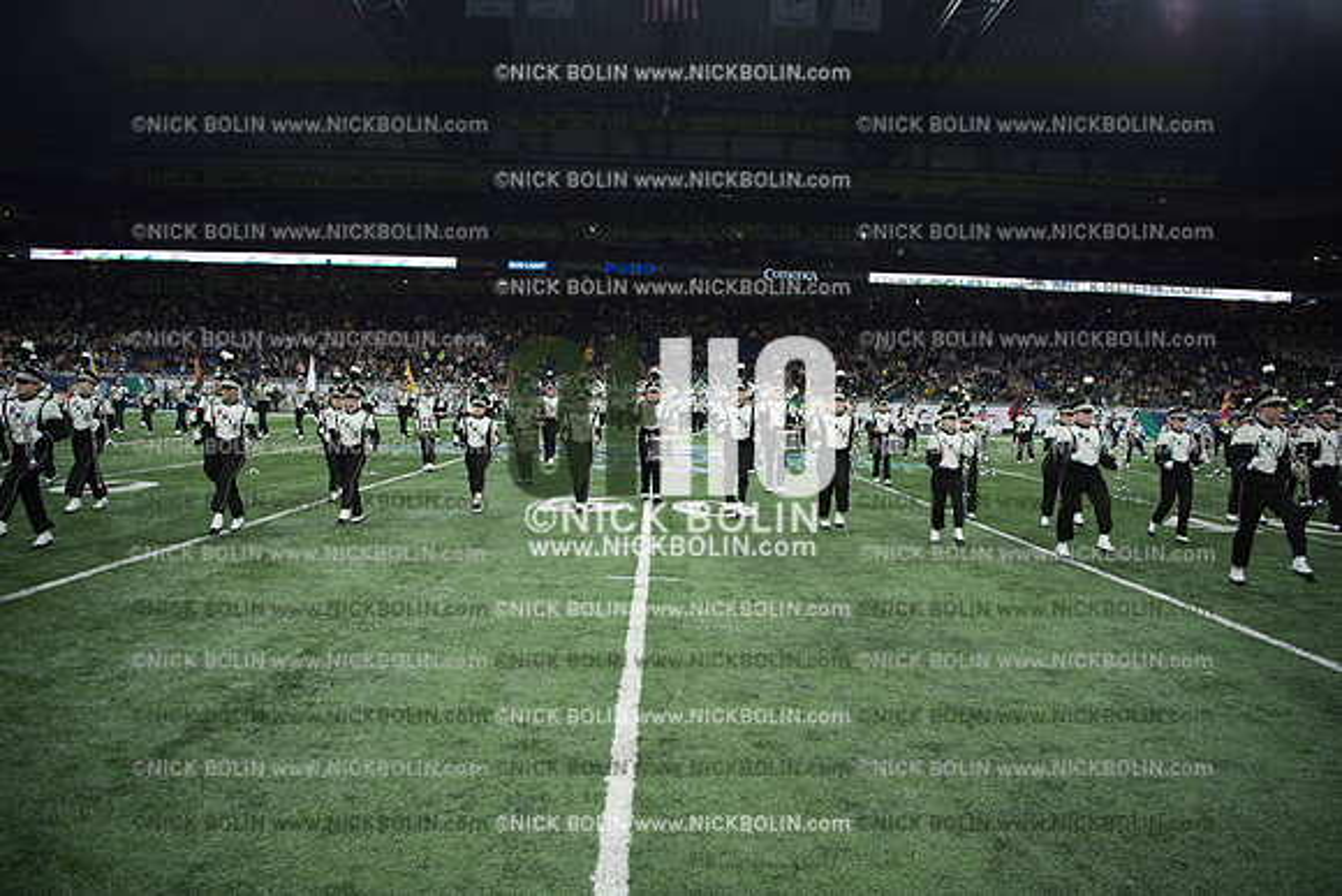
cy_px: 448
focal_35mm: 24
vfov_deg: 53.2
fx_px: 895
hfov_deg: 73.7
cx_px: 671
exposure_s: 1/1250
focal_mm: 24
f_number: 2.8
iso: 1250
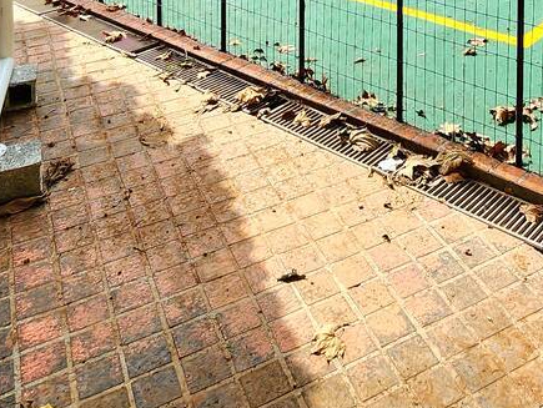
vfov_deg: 24.7
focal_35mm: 43
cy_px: -227
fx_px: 675
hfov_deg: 41.6
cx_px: 446
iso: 50
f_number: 2.2
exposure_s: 1/588
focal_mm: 2.2
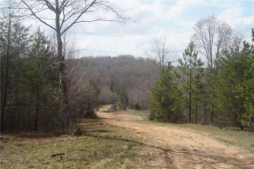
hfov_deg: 49.6
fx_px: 275
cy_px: 84
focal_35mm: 39
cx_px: 127
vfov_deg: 34.1
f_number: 7.1
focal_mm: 26
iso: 100
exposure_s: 1/100
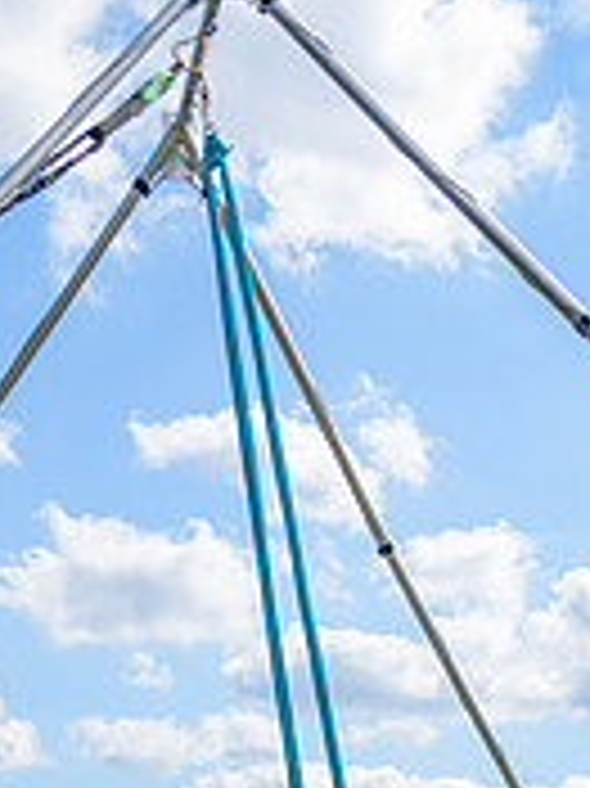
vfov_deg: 21.4
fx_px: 1911
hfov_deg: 17.5
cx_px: 167
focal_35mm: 84
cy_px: 982
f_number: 4
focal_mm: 34
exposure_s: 1/320
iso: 64
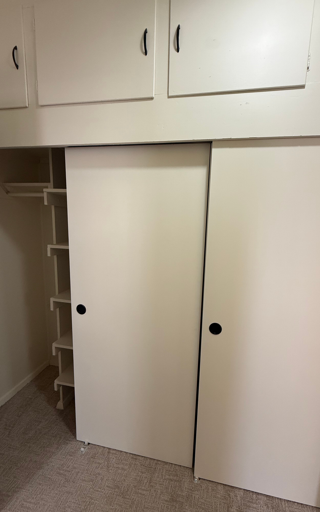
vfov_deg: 101.5
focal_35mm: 15
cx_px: 175
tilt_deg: -7.2
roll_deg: -2.9
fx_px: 209
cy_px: 254
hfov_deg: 74.6
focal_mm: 2.22
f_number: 2.2
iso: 160
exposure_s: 1/99
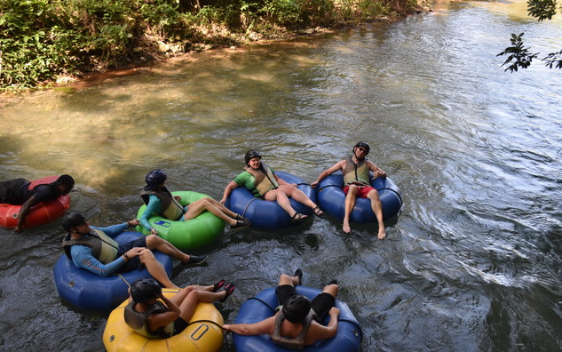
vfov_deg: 37.3
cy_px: 183
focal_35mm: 34
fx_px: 521
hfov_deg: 56.7
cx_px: 281
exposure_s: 1/500
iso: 800
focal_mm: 22
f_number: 4
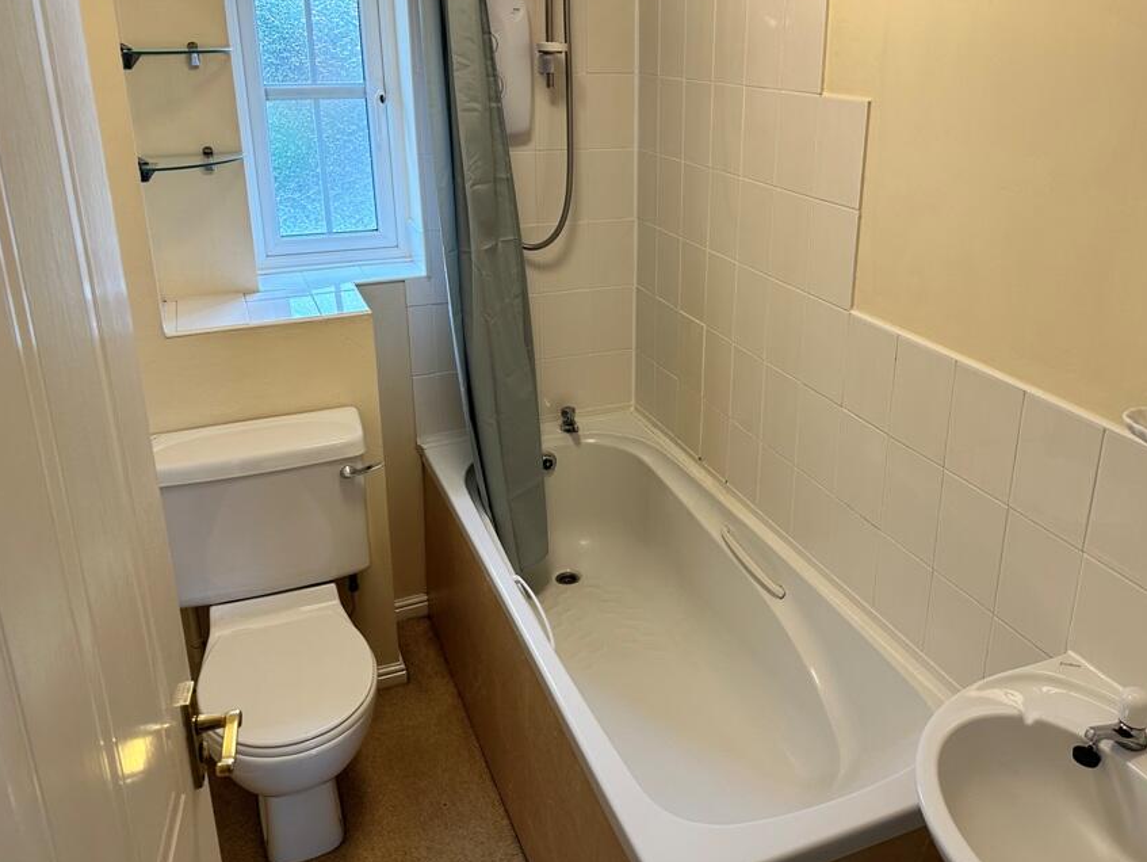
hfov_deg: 61.4
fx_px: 961
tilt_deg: -17.8
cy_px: 347
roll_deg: -0.8
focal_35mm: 29
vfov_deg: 48.0
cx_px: 643
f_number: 1.78
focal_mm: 6.86
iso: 64
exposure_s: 1/100
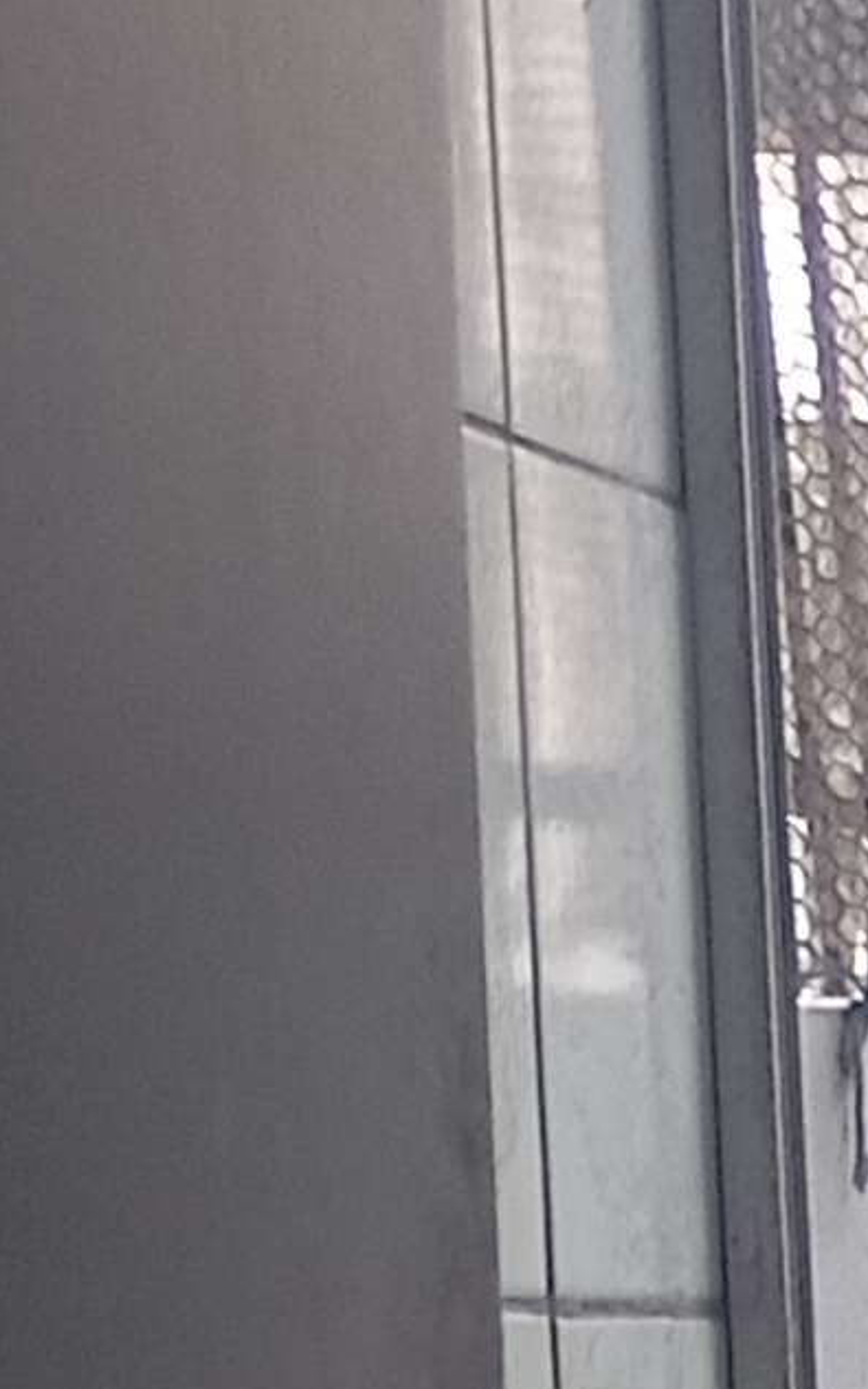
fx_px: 7267
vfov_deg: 9.5
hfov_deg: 6.4
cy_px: 3567
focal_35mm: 192
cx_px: 2314
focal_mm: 4.27
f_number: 1.8
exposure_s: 1/60
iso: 360
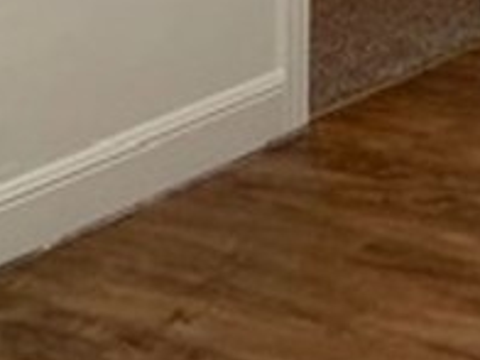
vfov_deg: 9.7
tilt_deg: +0.7
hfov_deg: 13.6
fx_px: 1886
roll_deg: +0.3
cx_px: 722
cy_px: -492
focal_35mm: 136
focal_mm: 4.25
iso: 100
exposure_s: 1/60
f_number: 1.8
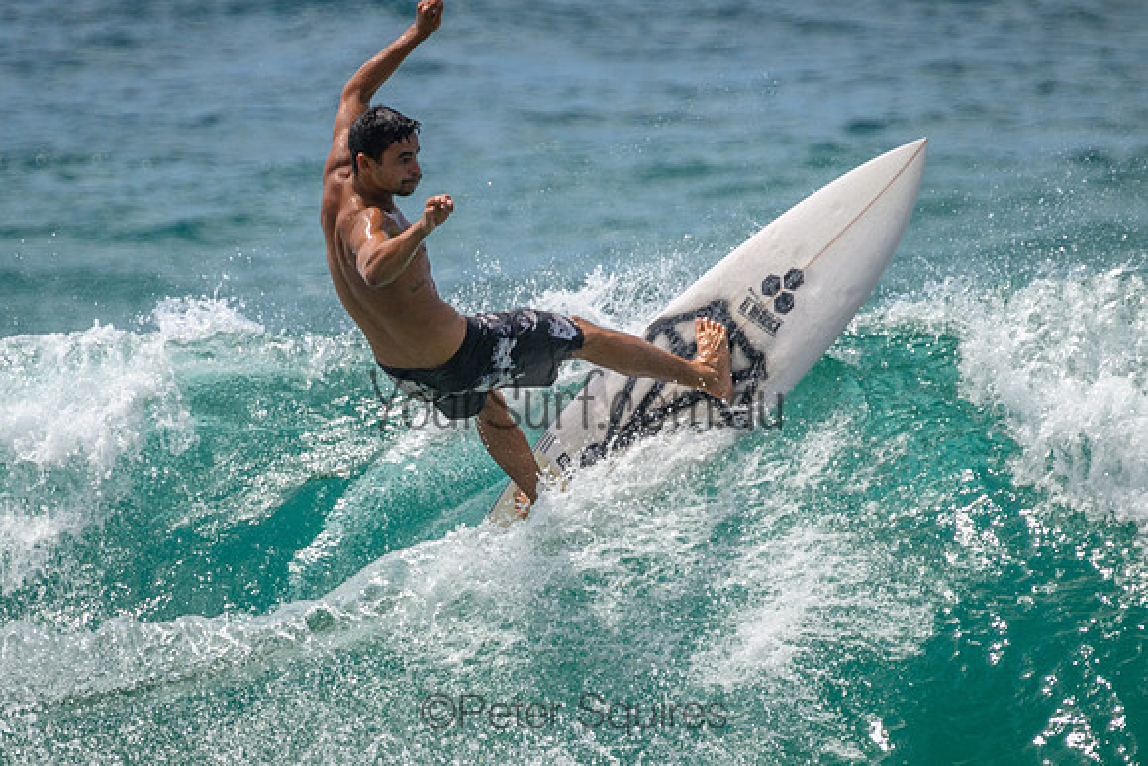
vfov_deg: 1.3
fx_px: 33024
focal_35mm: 1035
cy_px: 496
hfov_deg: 2.0
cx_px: 487
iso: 800
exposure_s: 1/2000
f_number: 11
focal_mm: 800
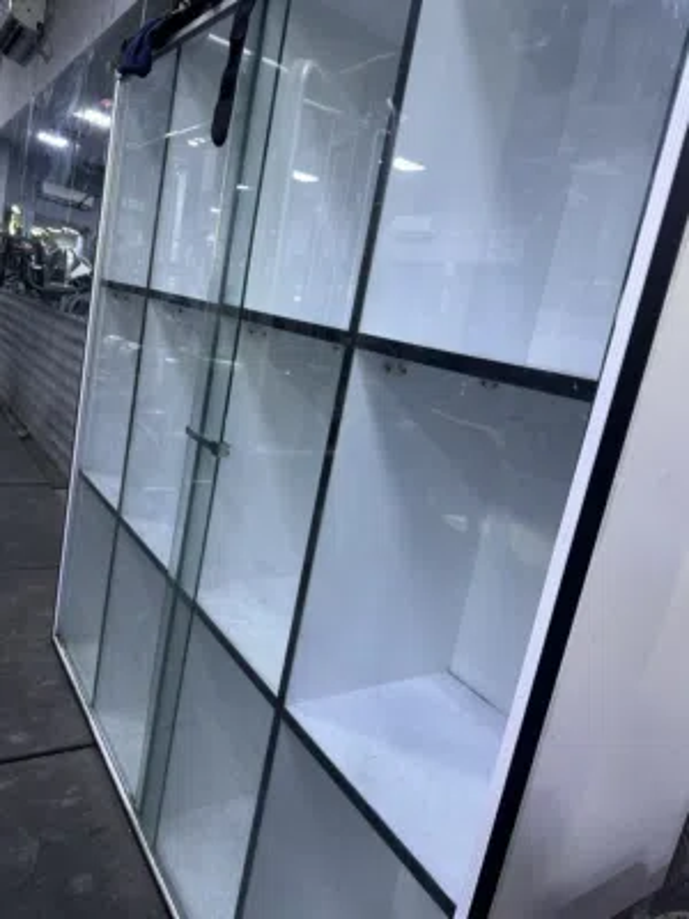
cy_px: 460
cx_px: 344
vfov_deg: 71.6
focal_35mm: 24
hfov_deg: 56.8
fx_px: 637
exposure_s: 1/100
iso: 200
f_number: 1.78
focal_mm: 6.86
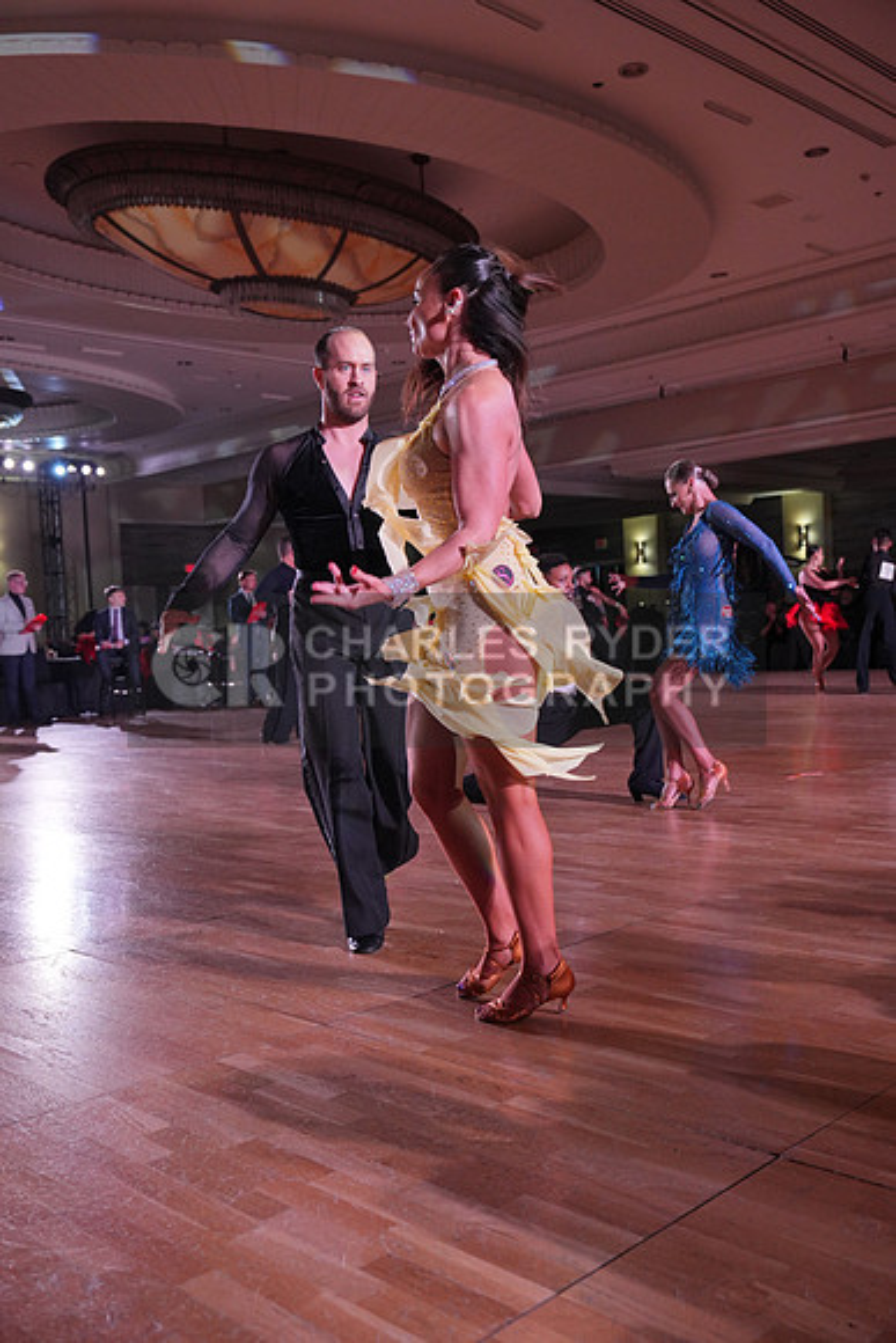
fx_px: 1268
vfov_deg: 55.8
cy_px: 672
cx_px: 448
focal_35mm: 34
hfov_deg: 38.9
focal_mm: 34
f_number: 4
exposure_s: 1/500
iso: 2000
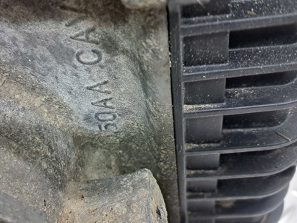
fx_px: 360
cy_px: 108
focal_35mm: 42
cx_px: 103
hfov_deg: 44.3
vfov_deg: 34.3
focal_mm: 4
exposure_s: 1/50
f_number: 1.8
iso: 320
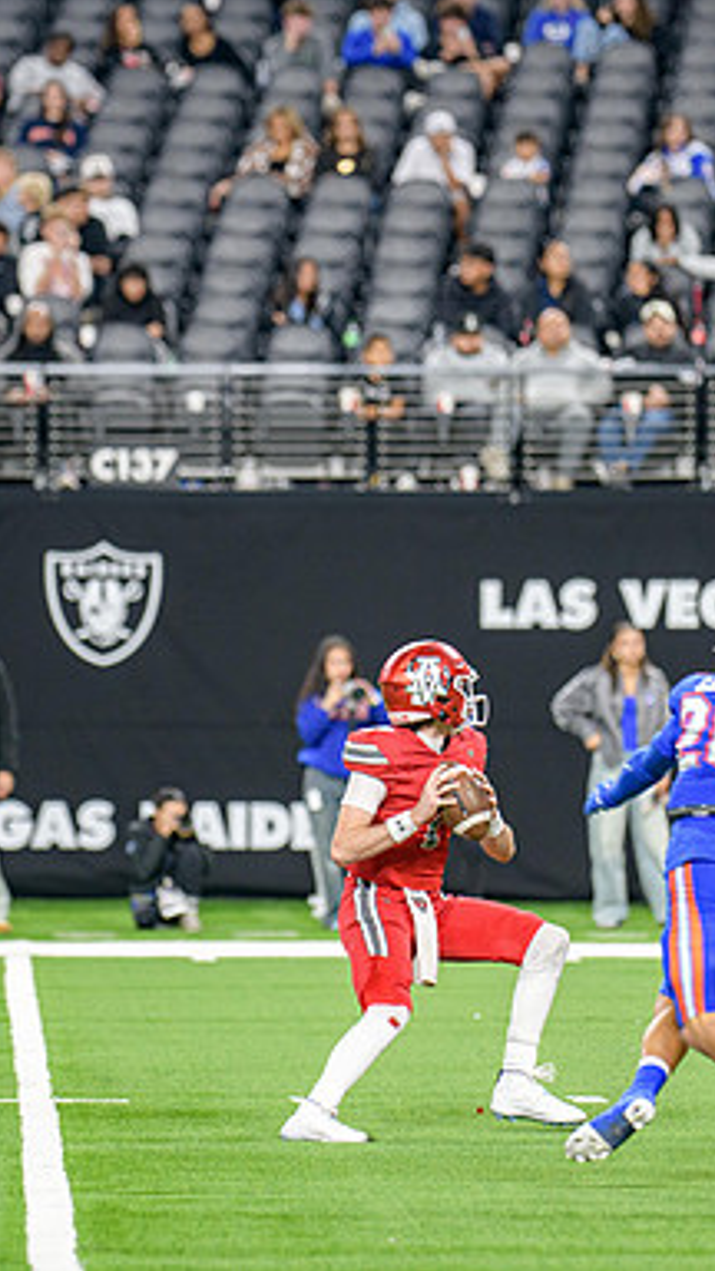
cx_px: 417
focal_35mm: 332
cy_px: 634
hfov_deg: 3.7
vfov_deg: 6.5
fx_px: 11190
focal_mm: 210
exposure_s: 1/400
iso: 1000
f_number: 2.8
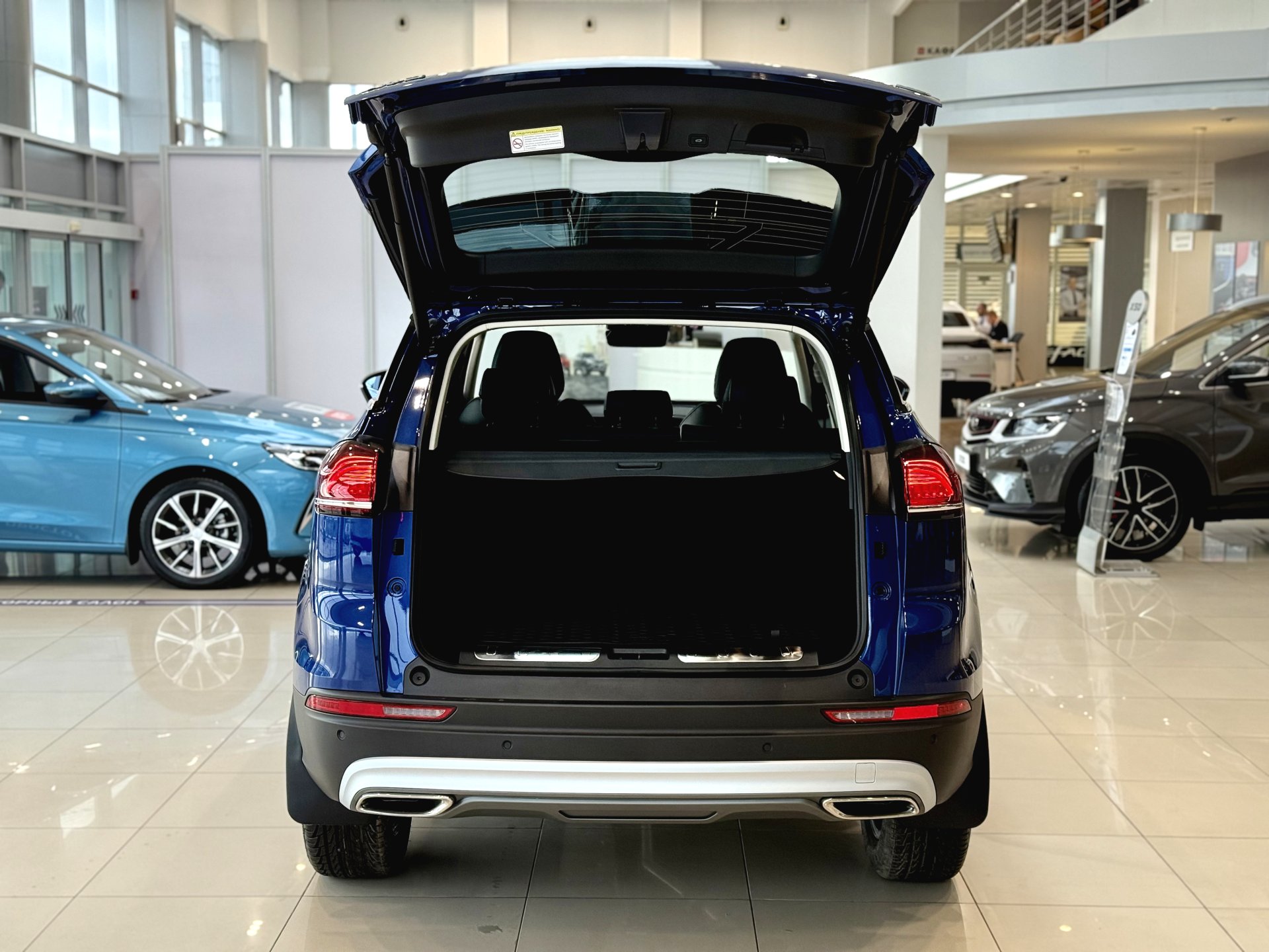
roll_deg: -0.4
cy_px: 476
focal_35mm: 48
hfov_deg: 39.7
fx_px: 1760
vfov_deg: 30.3
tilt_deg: -5.4
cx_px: 634
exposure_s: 1/100
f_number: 1.78
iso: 100
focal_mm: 6.76
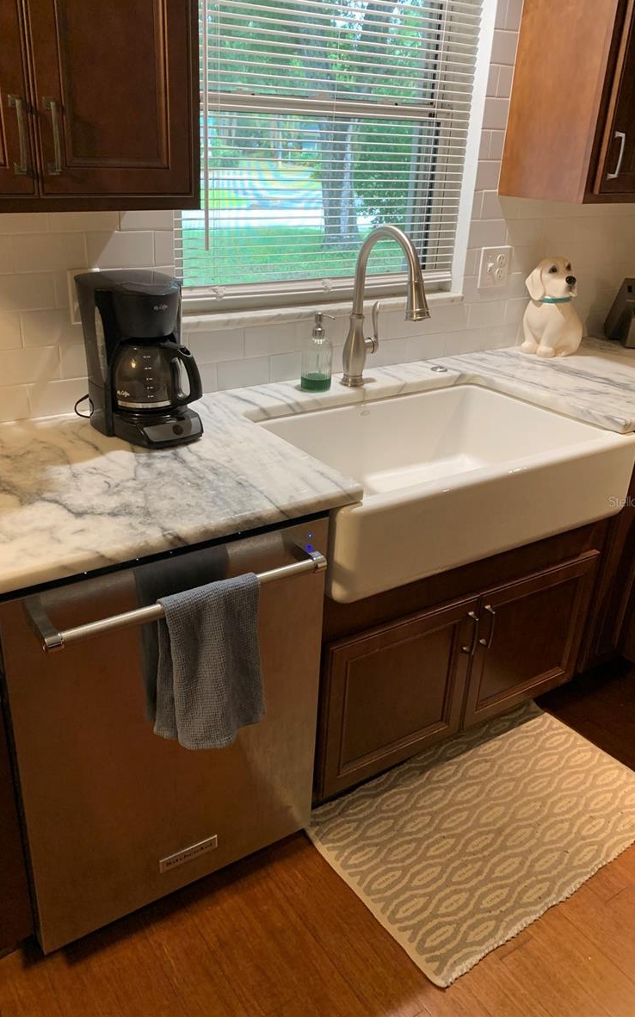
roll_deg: -2.3
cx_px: 282
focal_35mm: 28
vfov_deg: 66.5
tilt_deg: -24.1
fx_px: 775
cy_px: 501
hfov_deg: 44.5
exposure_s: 1/60
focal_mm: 4.25
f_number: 1.8
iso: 200
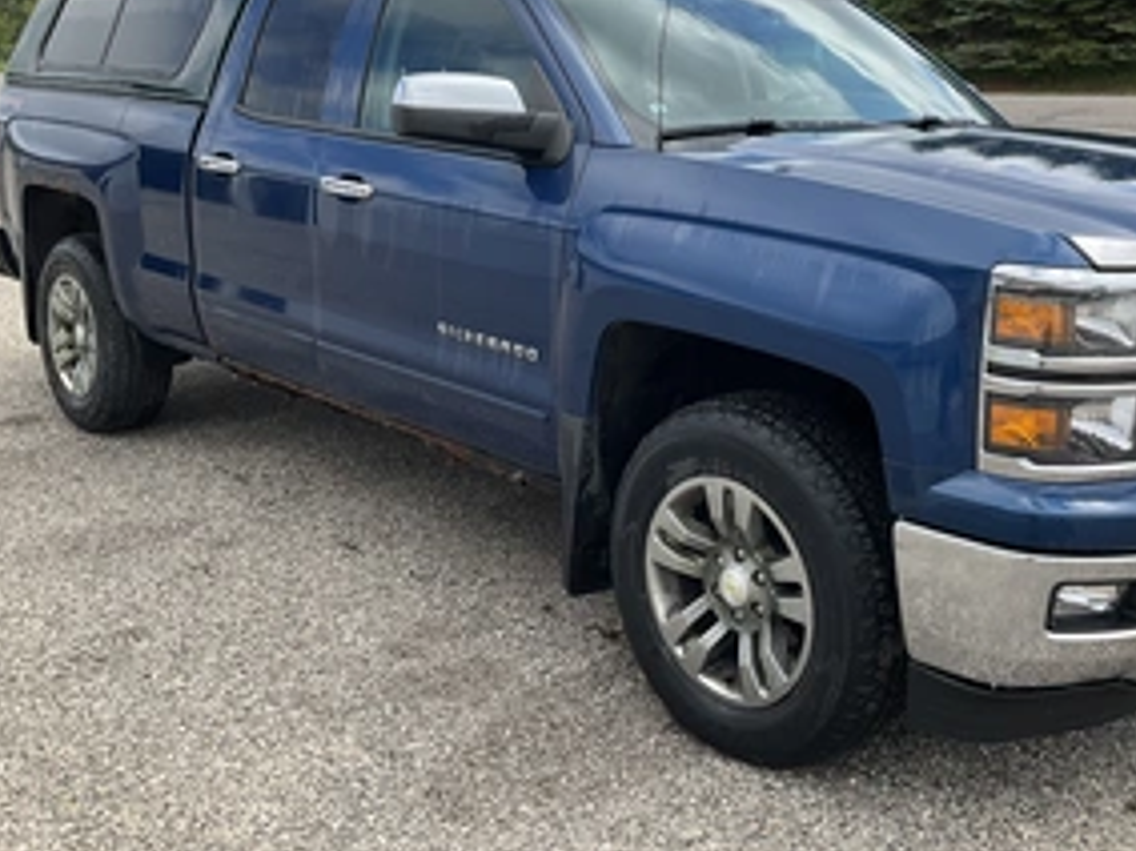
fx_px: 1345
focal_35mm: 41
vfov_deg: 34.8
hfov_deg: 45.2
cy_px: 289
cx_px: 751
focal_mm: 3
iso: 25
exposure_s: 1/962
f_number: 1.8
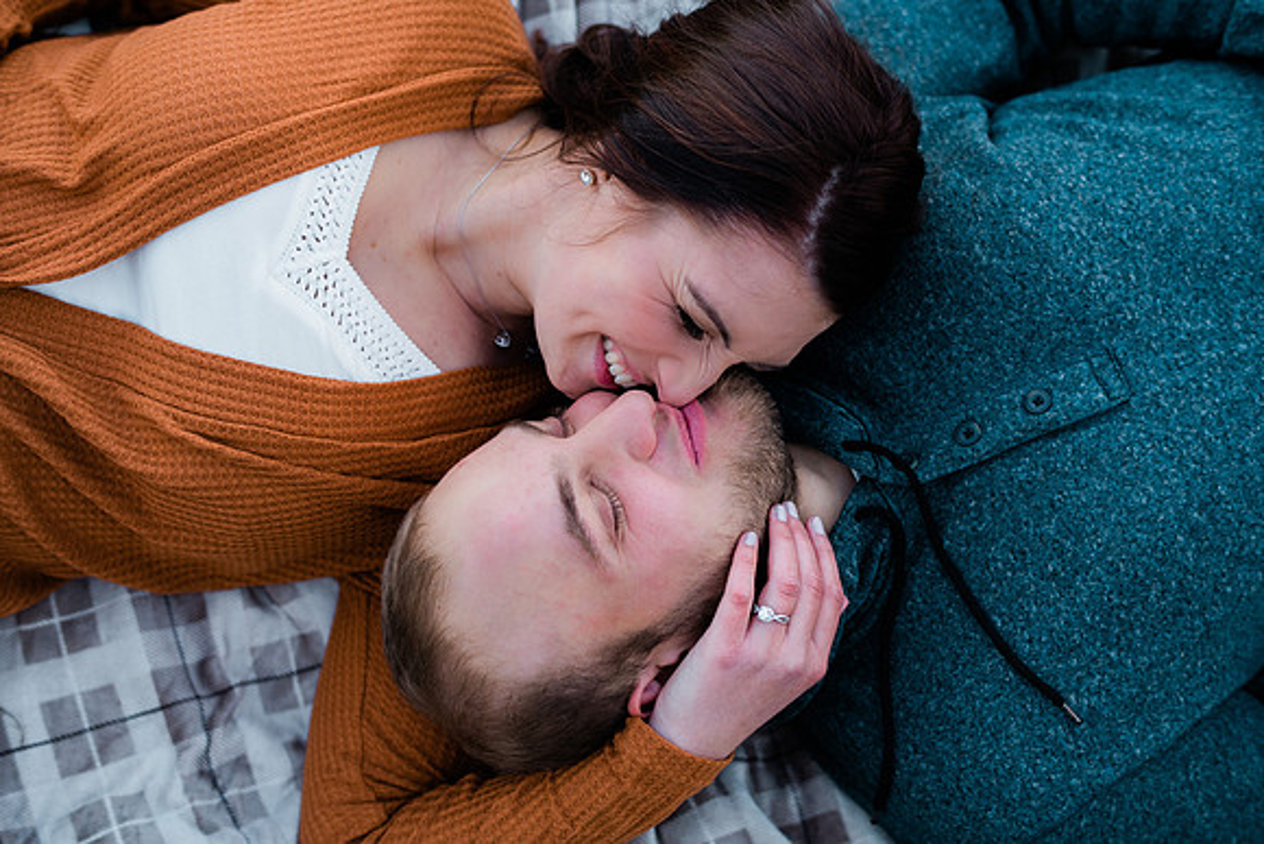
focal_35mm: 58
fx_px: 2037
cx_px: 632
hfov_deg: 34.5
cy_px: 422
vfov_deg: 23.4
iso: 200
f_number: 2.8
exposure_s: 1/200
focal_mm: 58
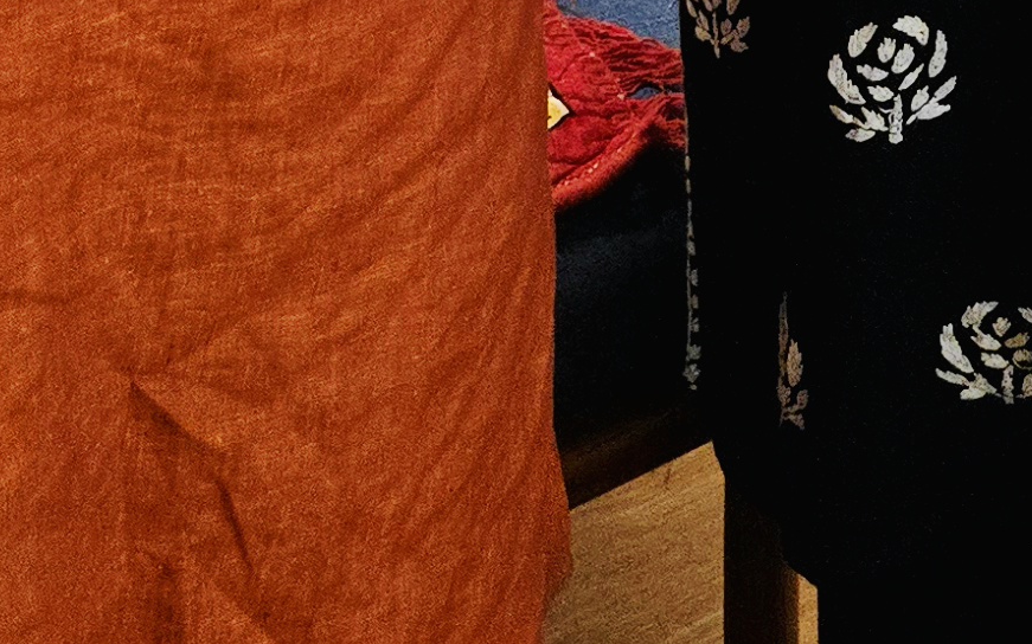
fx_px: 3149
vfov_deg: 9.2
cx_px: 673
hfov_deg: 18.6
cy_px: -1334
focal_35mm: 112
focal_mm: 5.4
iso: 250
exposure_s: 1/101
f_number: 1.8
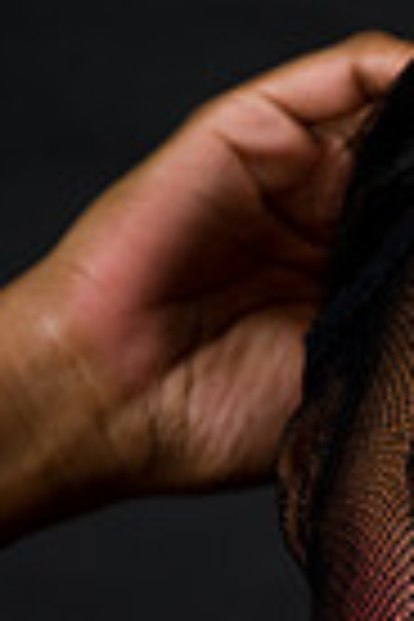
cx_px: 479
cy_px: 536
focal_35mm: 652
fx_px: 11246
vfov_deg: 3.2
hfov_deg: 2.1
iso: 200
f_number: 5.6
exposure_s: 1/125
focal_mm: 200
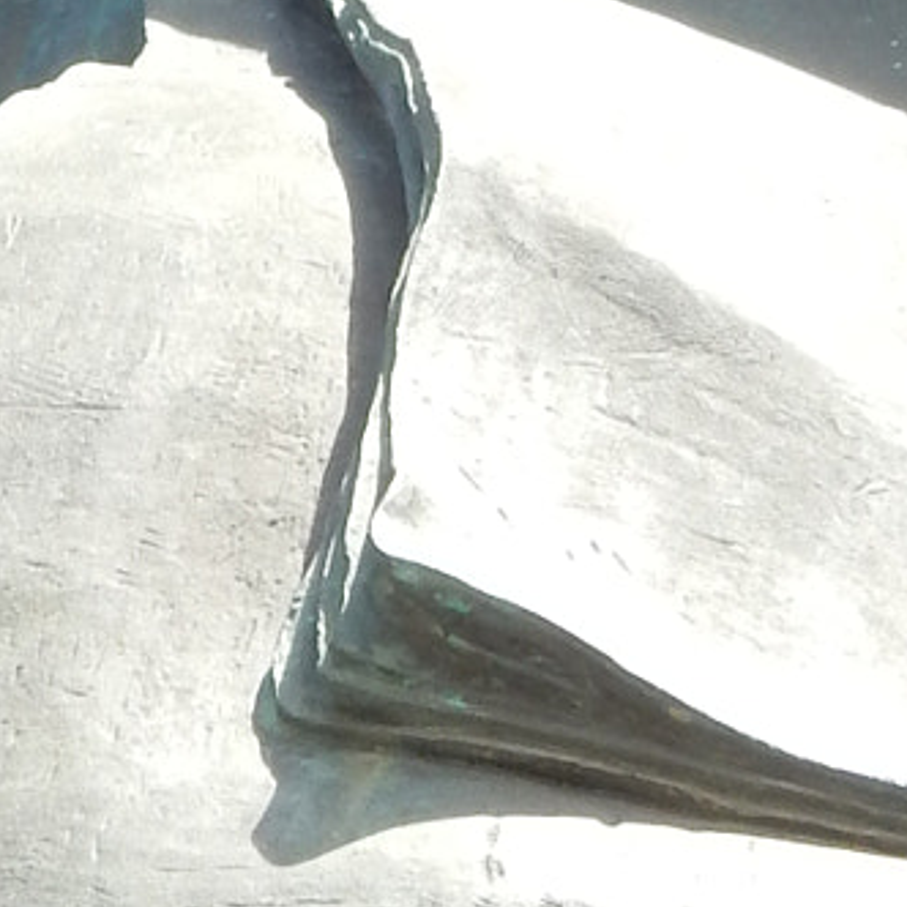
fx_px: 22500
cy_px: -831
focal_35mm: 759
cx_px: 16
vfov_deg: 2.3
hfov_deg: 2.3
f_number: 6
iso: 125
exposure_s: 1/160
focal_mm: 24.7
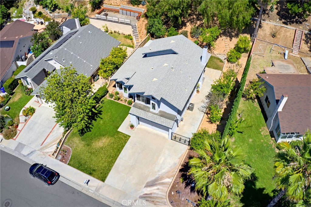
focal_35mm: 28
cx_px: 156
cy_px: 104
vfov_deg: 46.4
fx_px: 242
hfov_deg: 65.5
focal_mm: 10.3
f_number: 11
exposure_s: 1/80
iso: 100
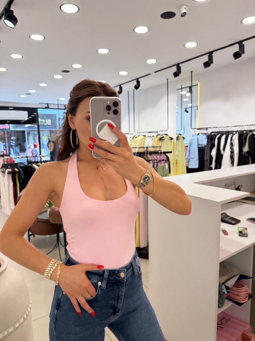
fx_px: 236
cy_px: 170
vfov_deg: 71.6
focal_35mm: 24
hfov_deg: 56.8
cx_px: 128
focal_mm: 6.76
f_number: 1.78
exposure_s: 1/242
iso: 125
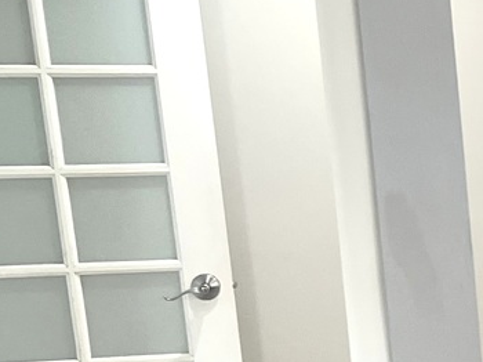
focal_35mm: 107
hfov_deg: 15.0
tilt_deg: -11.7
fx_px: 1492
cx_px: 959
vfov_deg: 13.4
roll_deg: +2.2
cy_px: 439
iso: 125
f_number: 1.5
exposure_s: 1/120
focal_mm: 5.7
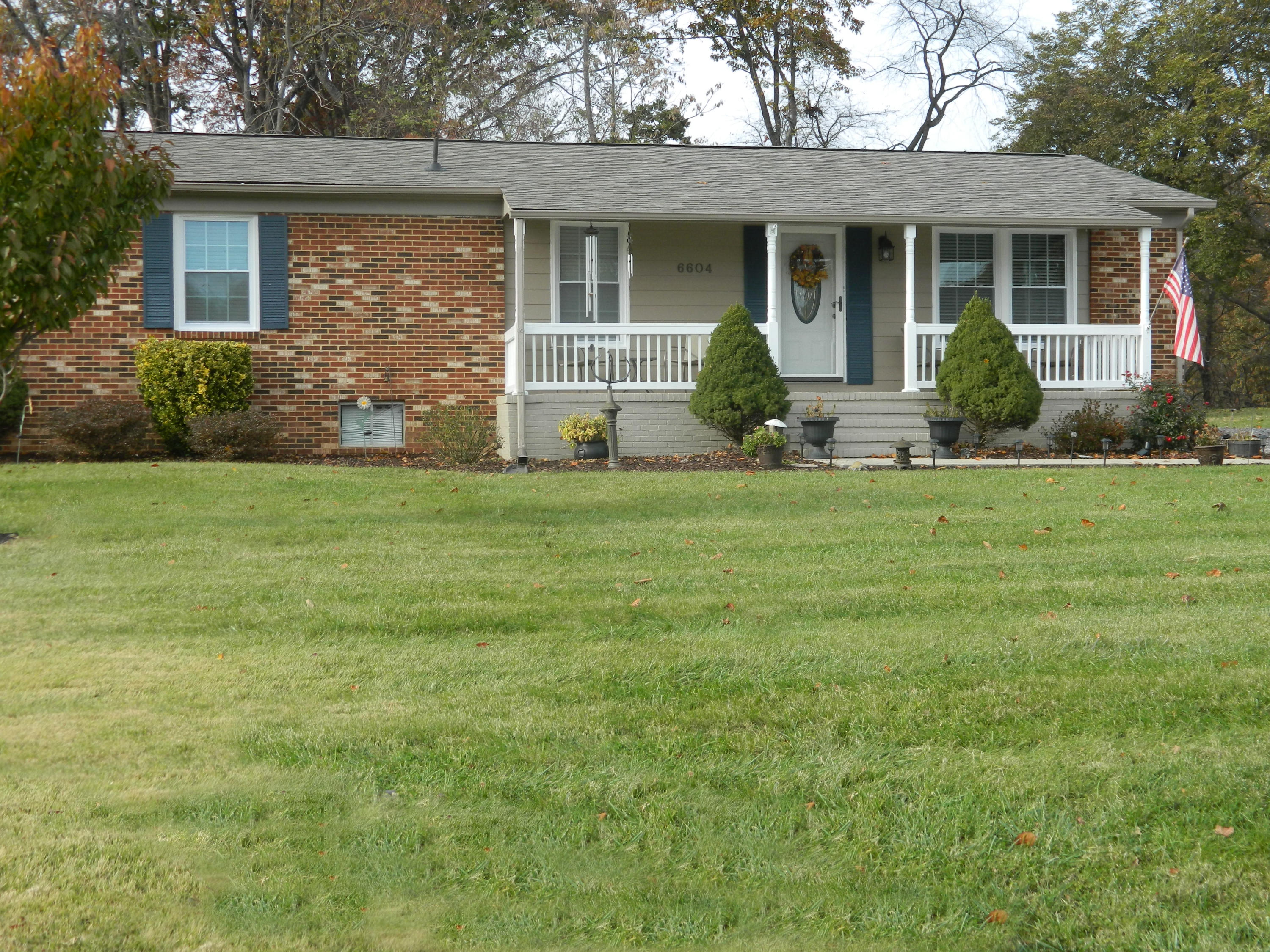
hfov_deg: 40.4
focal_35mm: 47
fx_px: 1724
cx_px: 635
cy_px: 476
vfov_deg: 30.9
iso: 80
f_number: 3.6
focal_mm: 8.4
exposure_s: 1/250
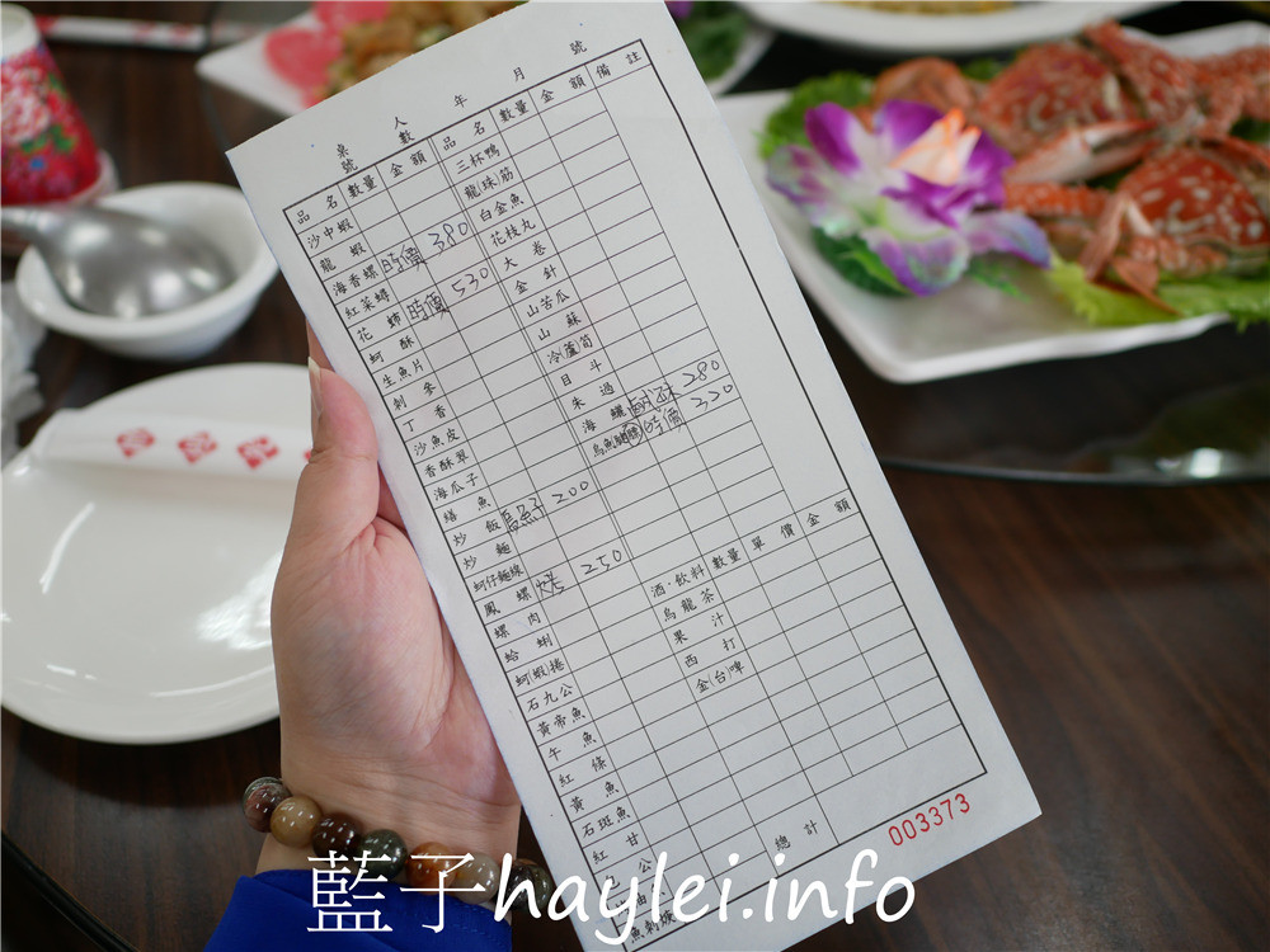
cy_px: 476
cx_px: 635
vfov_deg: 46.8
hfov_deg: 60.0
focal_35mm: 30
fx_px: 1101
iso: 200
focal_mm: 15
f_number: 1.7
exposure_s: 1/125
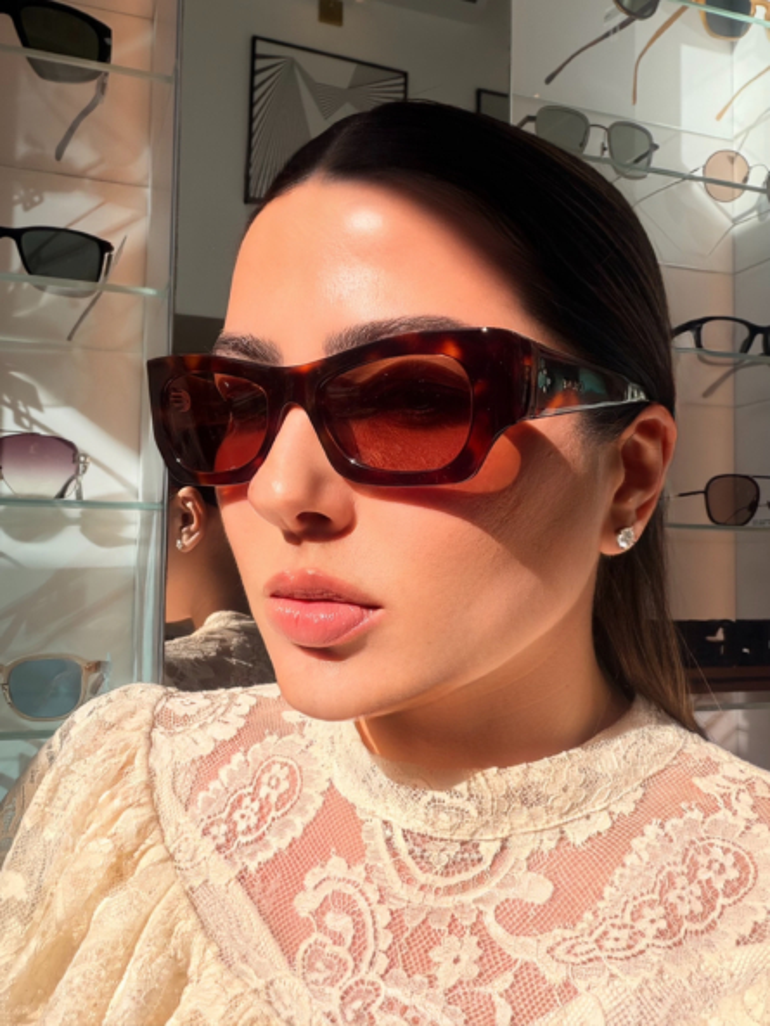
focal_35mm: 30
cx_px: 385
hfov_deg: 46.8
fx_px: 889
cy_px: 513
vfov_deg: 60.0
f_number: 1.9
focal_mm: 2.71
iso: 25
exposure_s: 1/964
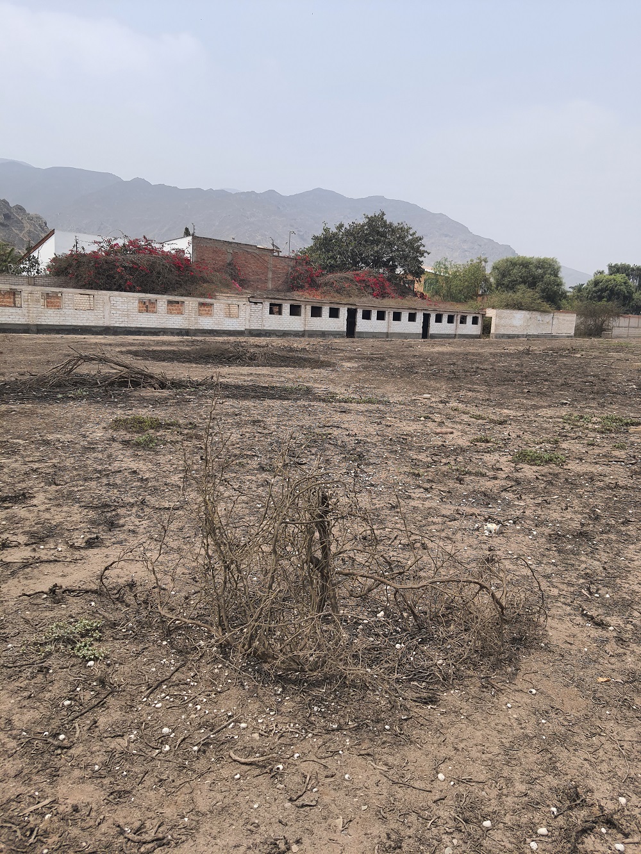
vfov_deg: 67.3
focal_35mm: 26
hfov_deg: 53.1
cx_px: 320
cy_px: 427
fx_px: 642
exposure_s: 1/2664
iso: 50
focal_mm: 4.32
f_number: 1.7
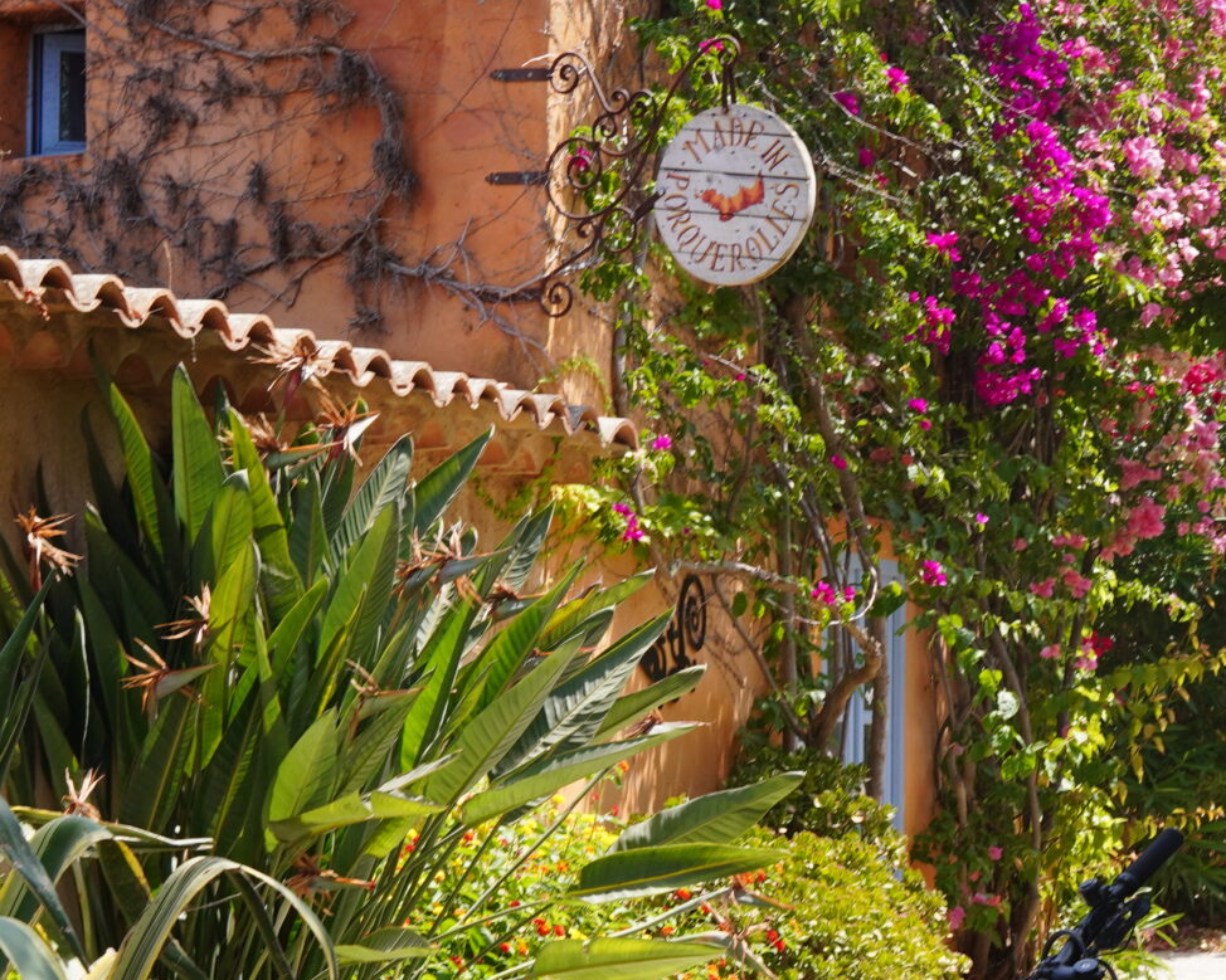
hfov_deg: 16.8
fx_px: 4067
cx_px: 1188
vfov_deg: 13.7
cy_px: 720
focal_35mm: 112
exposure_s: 1/125
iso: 100
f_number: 8
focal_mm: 30.3
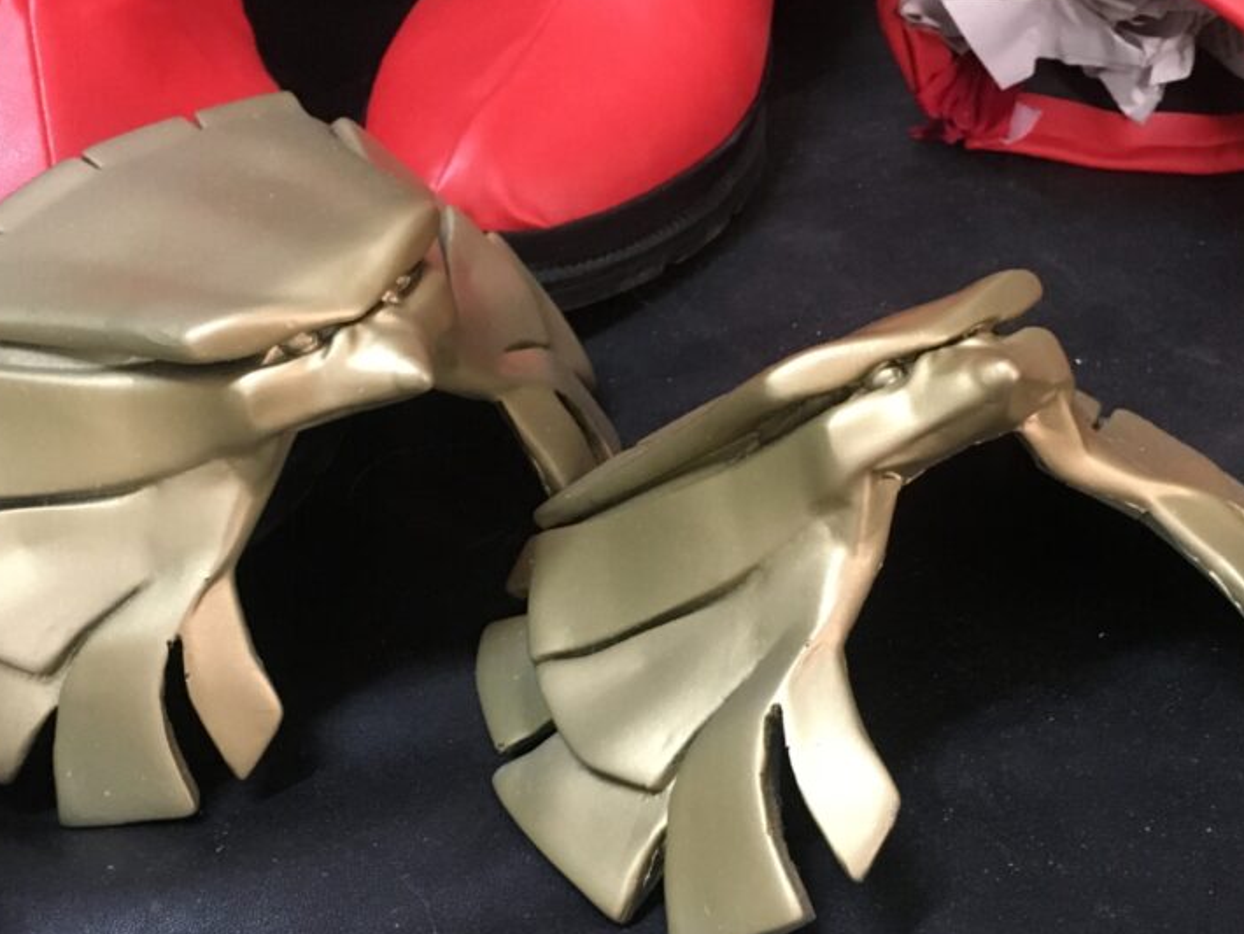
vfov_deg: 29.5
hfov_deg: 38.9
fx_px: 1762
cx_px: 606
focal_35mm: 49
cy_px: 629
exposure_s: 1/17
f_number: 2.2
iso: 250
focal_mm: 4.15
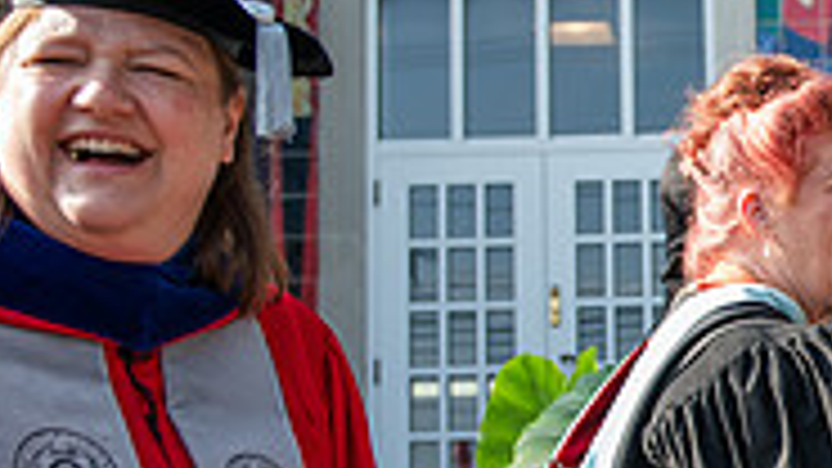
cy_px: 331
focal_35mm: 92
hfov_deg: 21.3
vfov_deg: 13.1
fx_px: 2029
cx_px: 1030
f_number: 3.2
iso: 100
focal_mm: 28
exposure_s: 1/320
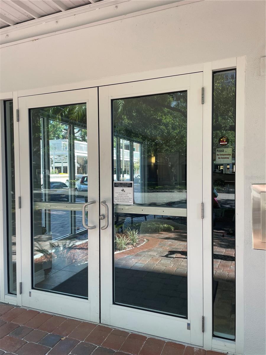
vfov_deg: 67.3
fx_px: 266
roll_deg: +0.5
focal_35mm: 26
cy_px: 178
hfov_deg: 53.1
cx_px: 133
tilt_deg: -1.1
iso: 32
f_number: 1.6
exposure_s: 1/331
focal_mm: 4.2
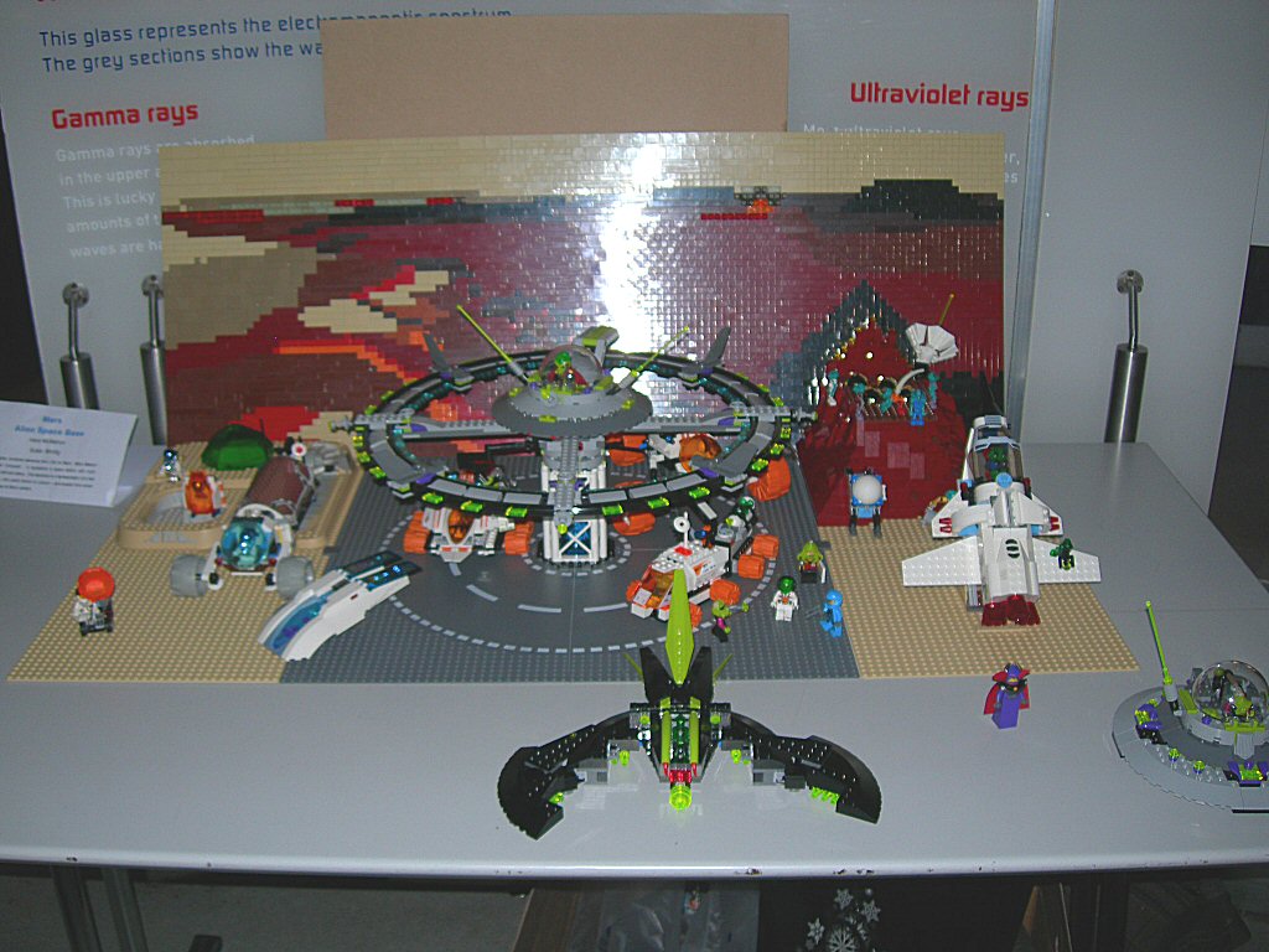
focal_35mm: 38
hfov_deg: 49.0
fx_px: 1393
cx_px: 634
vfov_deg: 37.7
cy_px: 476
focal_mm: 7.8
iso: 50
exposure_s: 1/60.1
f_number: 2.8
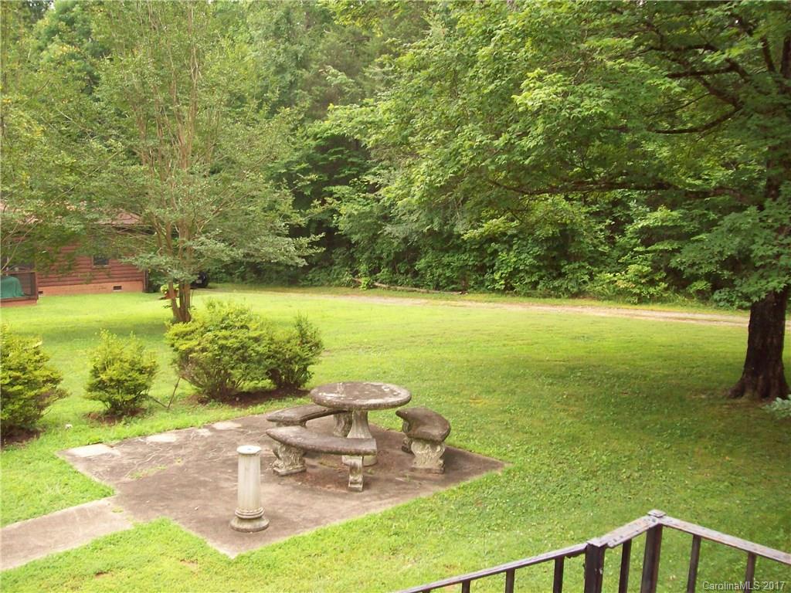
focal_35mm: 36
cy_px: 296
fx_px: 823
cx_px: 396
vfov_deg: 39.7
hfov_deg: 51.4
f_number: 2.7
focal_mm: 6
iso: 200
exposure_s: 1/96.6
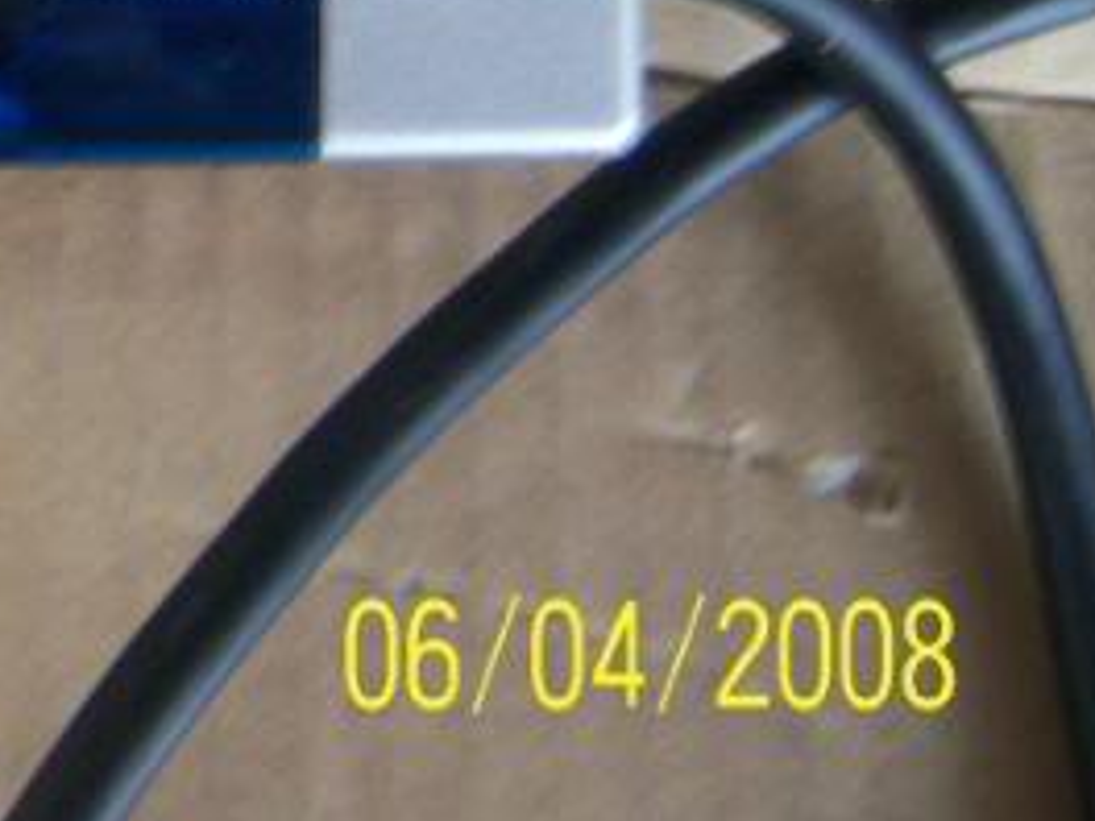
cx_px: -535
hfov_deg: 16.5
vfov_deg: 13.0
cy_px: -311
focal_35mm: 109
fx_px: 3448
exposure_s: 1/6
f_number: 2.8
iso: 160
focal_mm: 7.5
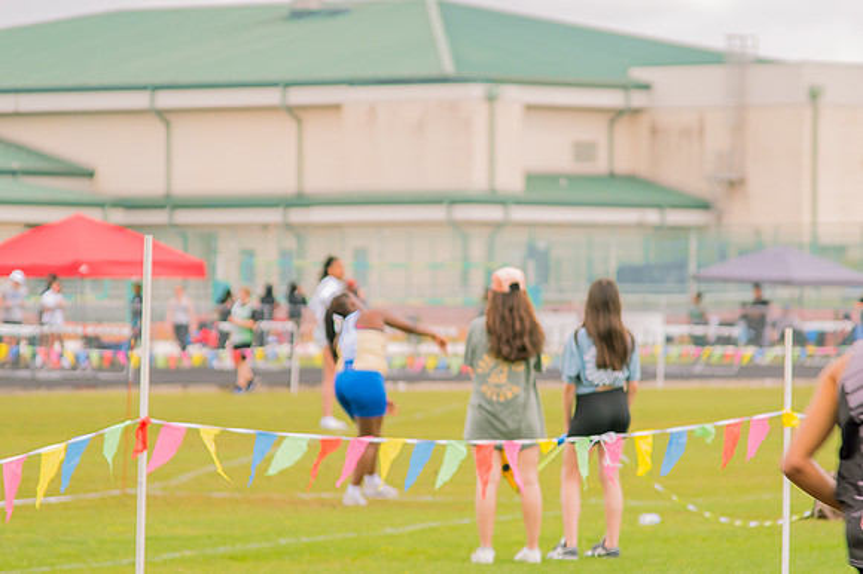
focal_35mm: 255
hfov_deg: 8.1
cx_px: 489
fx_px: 6102
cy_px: 303
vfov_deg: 5.4
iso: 200
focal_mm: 120
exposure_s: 1/200
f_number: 4
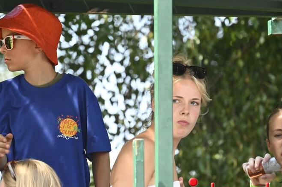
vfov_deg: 2.3
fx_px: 4704
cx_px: 79
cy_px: 85
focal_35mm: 601
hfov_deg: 3.4
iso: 8000
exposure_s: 1/4000
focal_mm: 400
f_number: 8
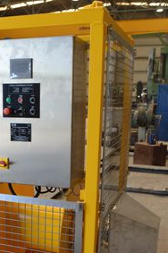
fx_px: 372
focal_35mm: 53
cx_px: 22
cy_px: 173
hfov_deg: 24.8
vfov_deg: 37.1
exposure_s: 1/100
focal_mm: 20
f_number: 5
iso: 400
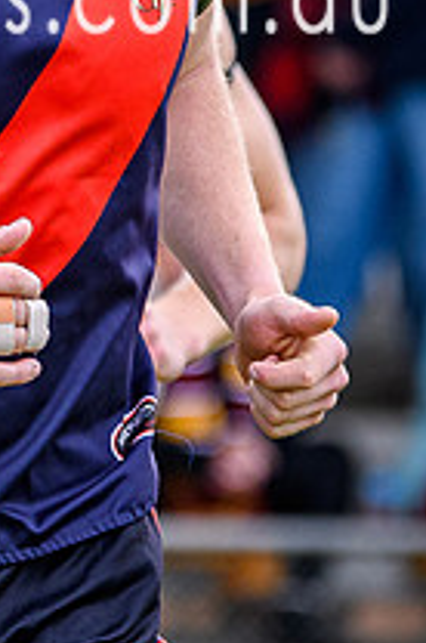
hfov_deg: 1.6
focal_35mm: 849
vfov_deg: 2.4
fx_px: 15119
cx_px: -230
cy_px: -65
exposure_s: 1/1600
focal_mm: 145
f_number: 2.8
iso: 640
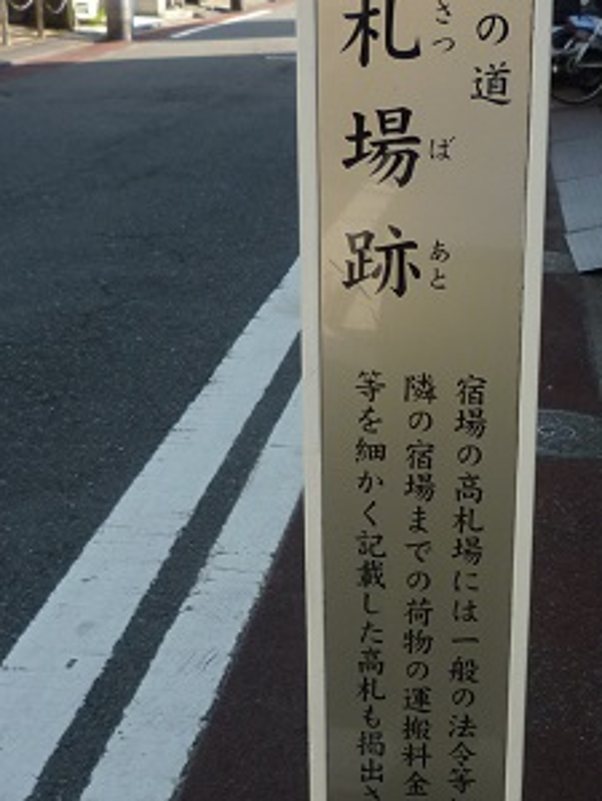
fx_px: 1435
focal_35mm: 62
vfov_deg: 31.1
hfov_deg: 23.5
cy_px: 474
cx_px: 425
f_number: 2.8
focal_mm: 4.4
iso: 80
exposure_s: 1/400
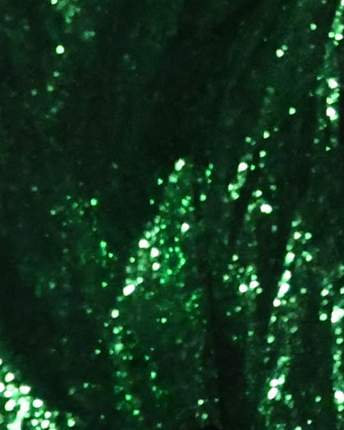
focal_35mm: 3235
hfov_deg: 0.5
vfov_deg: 0.6
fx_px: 41152
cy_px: -329
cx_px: 1156
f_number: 5.6
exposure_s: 1/400
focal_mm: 300
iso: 5000
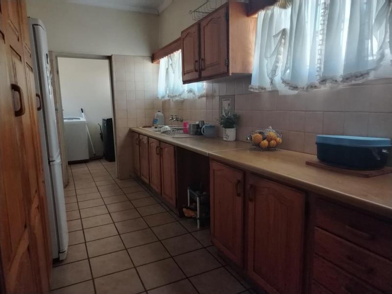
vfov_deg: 56.8
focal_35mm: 24
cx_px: 196
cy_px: 147
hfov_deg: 71.6
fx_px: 272
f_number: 1.75
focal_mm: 5.25
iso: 2144
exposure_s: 1/100
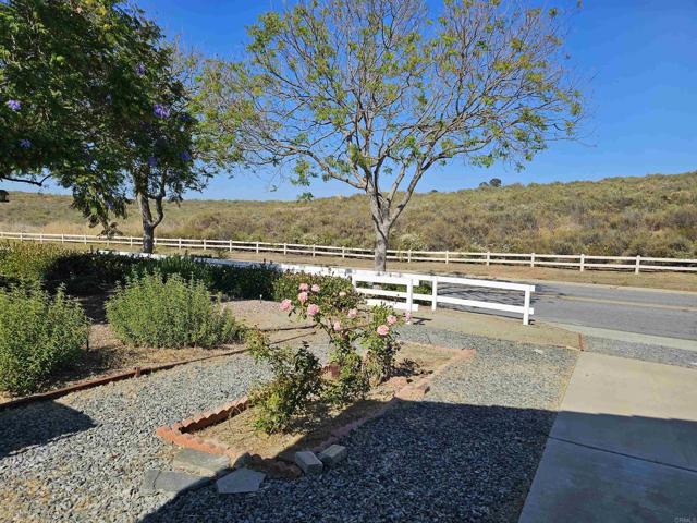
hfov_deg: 73.9
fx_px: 463
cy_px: 262
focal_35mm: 23
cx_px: 348
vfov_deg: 58.9
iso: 10
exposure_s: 1/816
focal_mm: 6.3
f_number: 1.7
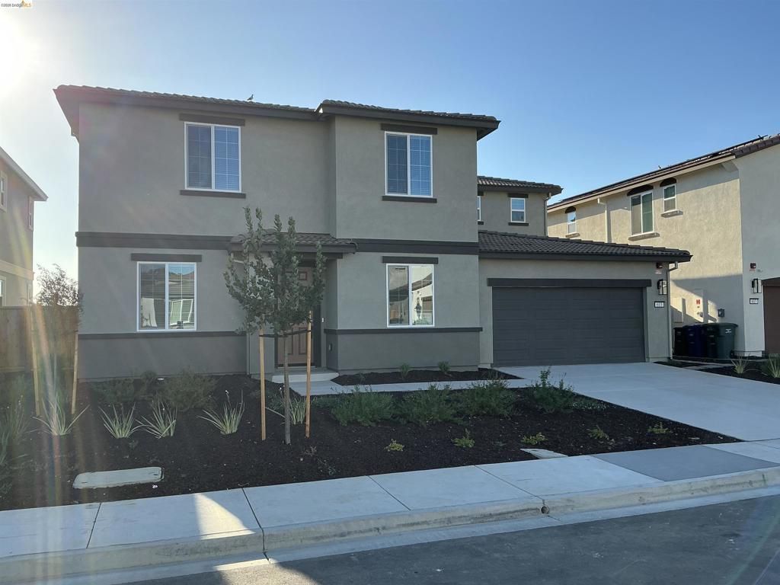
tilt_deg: +2.3
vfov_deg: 49.7
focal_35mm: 28
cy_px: 292
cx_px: 390
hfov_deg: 63.4
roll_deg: +0.9
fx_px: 631
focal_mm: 3
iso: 25
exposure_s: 1/1221
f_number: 1.8
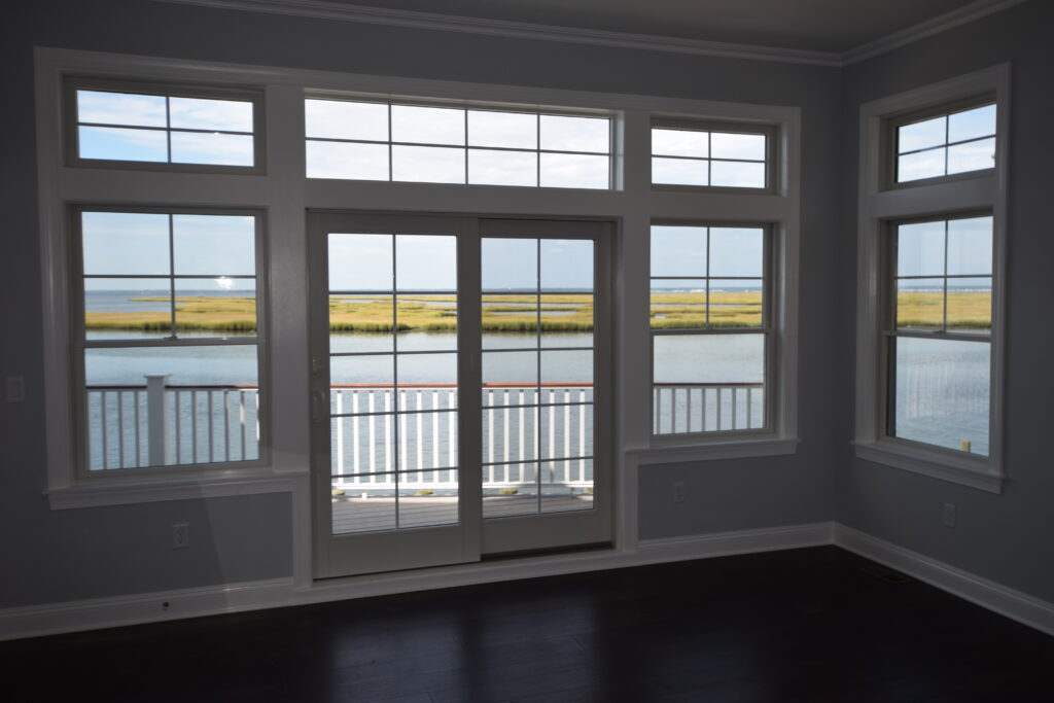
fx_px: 878
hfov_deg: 61.9
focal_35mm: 30
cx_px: 527
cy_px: 352
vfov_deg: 43.6
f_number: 6.3
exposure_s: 1/200
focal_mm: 20
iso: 100
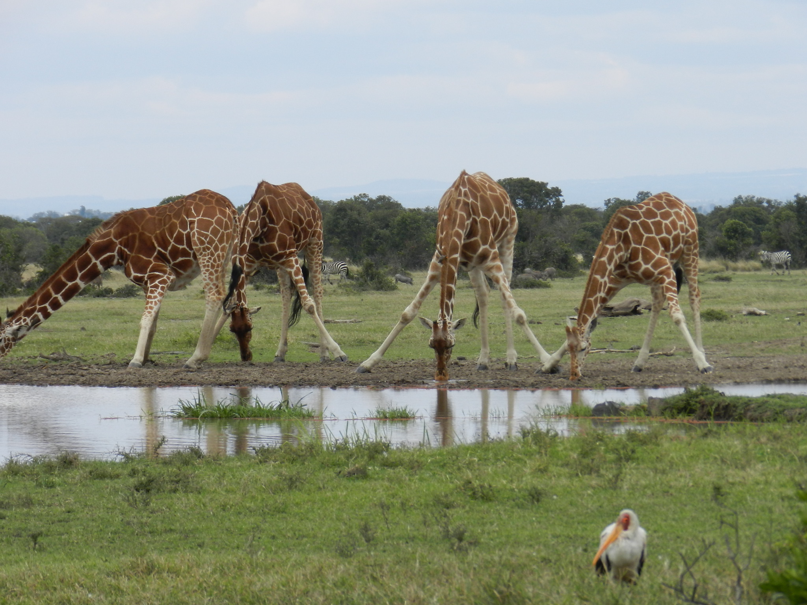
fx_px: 6131
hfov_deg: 7.5
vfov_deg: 5.7
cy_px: 302
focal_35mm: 263
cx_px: 404
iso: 160
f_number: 5.2
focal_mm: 46.7
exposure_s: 1/640
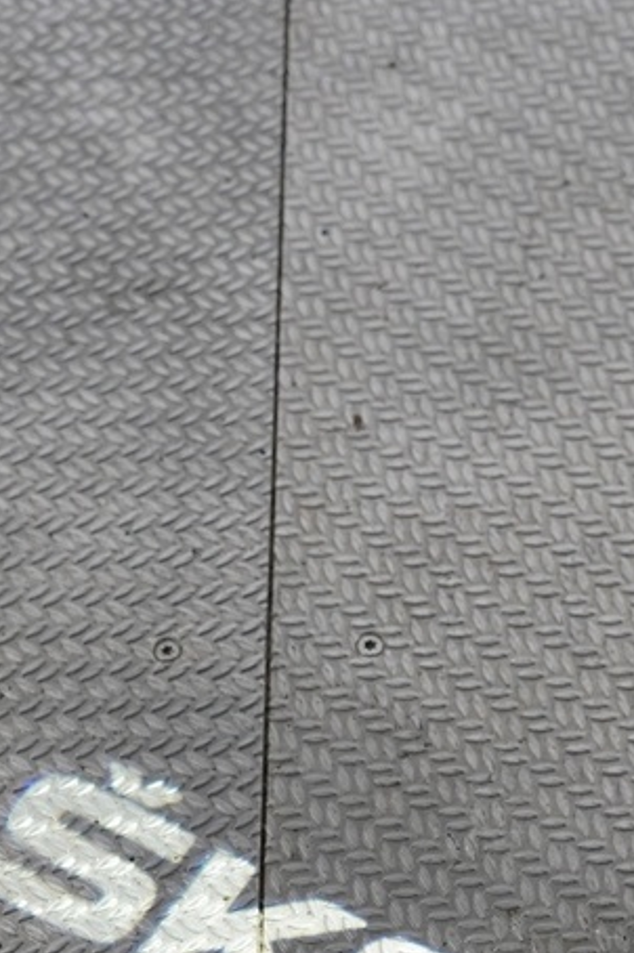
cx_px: 441
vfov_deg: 19.7
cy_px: 978
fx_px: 2645
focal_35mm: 100
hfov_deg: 13.6
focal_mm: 28
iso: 1000
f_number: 4
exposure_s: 1/60
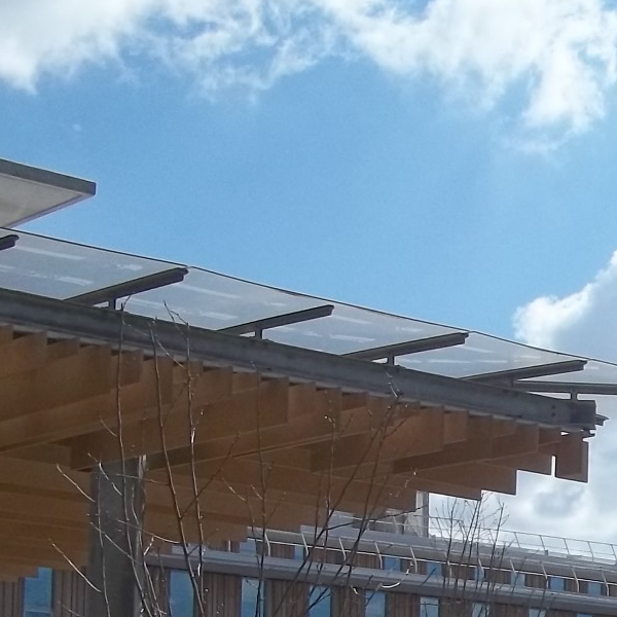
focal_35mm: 106
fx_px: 2138
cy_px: 694
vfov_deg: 15.9
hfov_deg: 15.3
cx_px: 899
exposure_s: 1/320
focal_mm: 6.5
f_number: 8
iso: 64
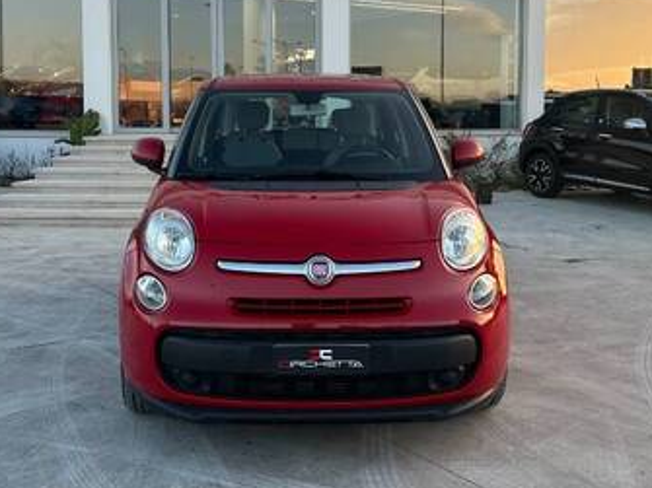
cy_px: 137
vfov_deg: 32.4
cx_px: 310
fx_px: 828
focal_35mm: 44
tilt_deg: -0.7
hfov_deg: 42.9
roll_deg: -0.1
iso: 40
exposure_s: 1/179
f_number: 1.5
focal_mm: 5.7
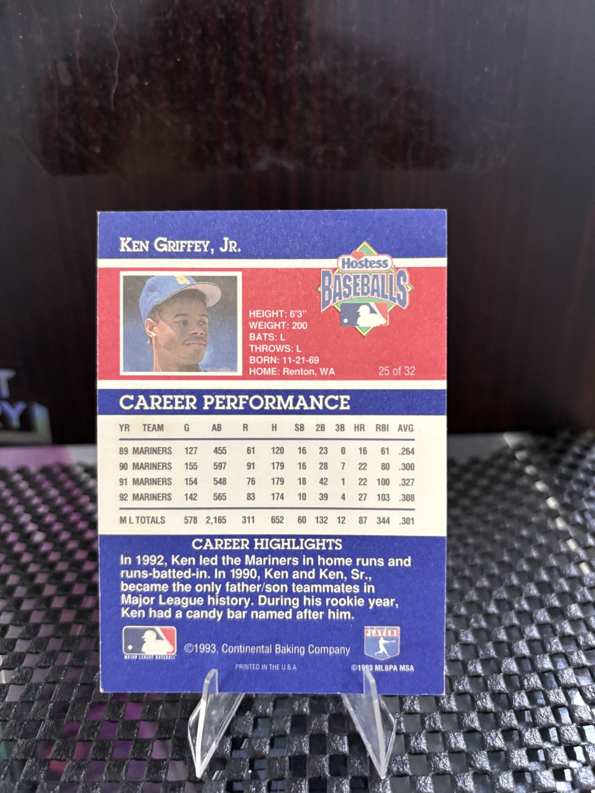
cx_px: 298
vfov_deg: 67.3
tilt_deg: -27.3
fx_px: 596
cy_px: 396
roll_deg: -0.2
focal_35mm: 26
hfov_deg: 53.1
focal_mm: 5.96
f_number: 1.6
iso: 400
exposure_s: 1/40
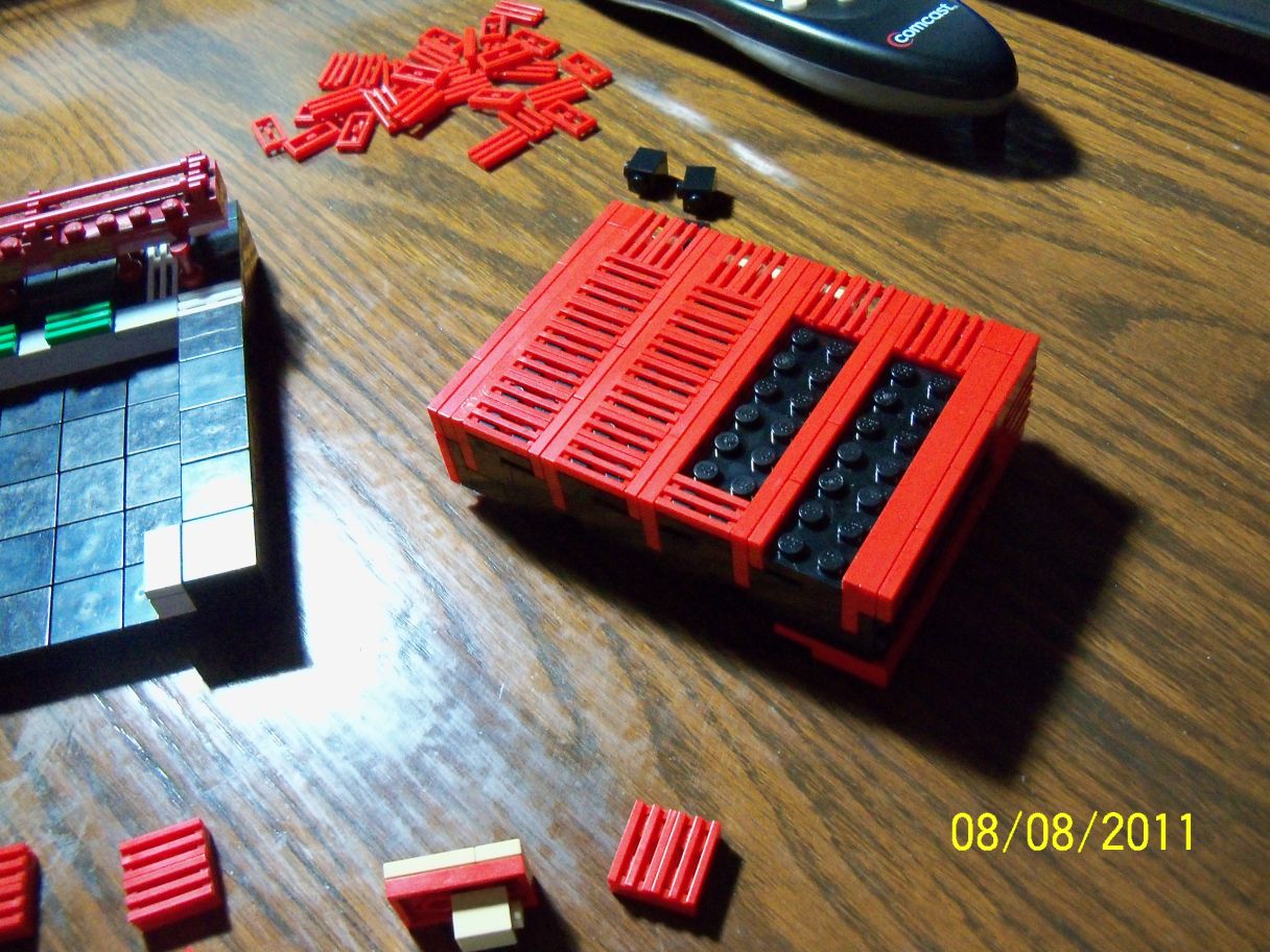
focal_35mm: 35
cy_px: 476
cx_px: 635
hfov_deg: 52.6
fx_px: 1284
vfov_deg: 40.7
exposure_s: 1/30
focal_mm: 6.2
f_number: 3.5
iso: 640
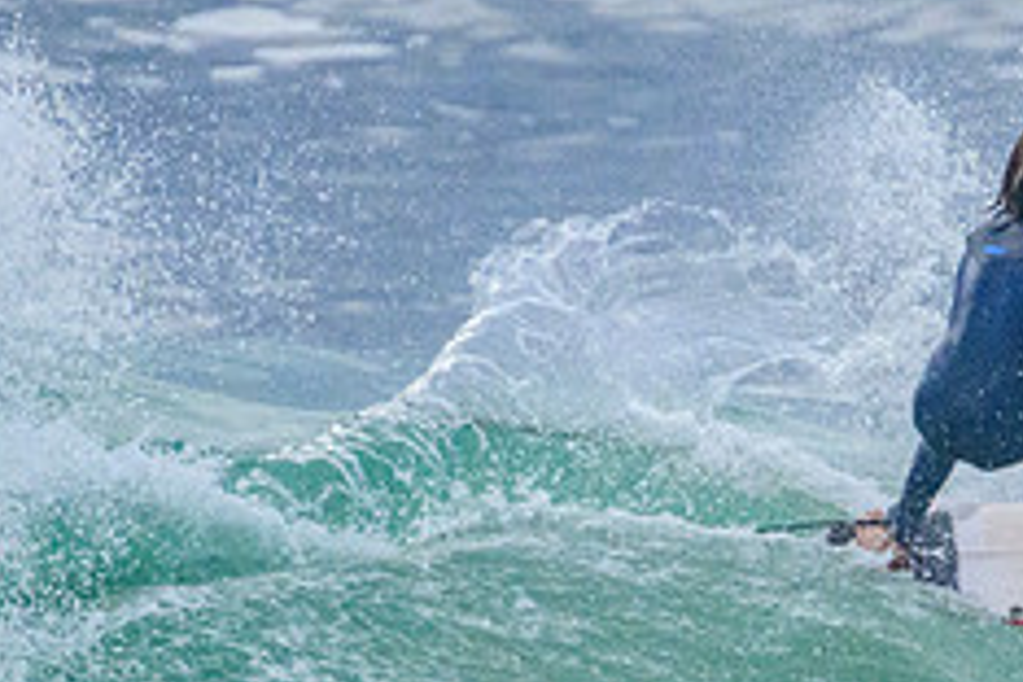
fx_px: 77316
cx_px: 1075
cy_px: 585
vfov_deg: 0.5
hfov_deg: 0.8
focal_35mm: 2721
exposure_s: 1/2000
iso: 3200
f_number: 11
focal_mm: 800
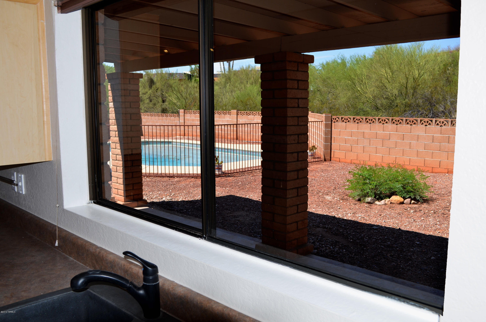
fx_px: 445
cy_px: 161
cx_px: 243
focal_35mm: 33
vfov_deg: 39.8
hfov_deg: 57.3
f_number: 7.1
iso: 100
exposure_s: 1/200
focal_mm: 22
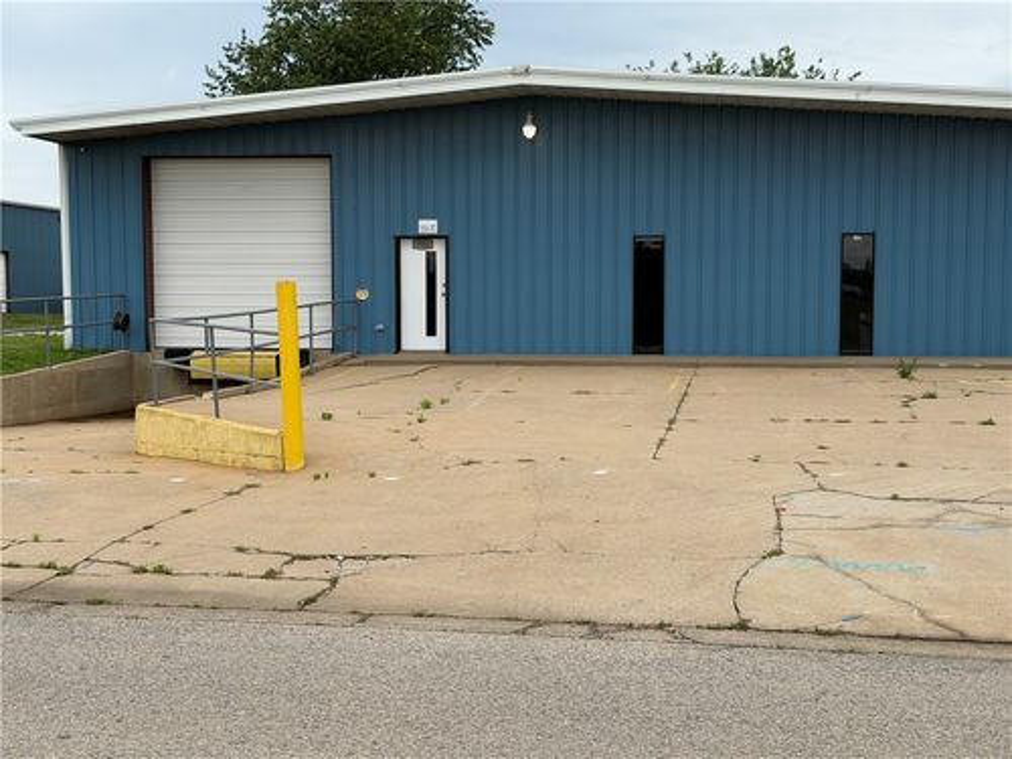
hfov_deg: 39.7
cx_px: 506
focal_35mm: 48
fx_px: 1403
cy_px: 380
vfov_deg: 30.3
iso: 64
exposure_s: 1/2494
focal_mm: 6.76
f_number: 1.78
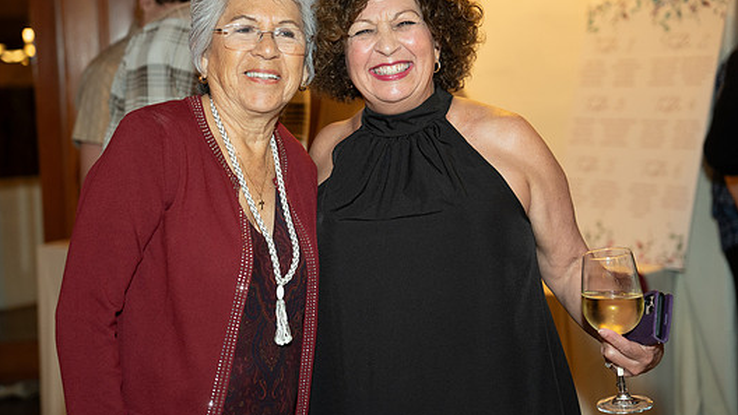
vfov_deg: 18.0
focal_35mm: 67
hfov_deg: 31.4
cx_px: 335
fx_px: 1311
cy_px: 191
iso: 1600
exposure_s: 1/100
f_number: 2.8
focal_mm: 58.2
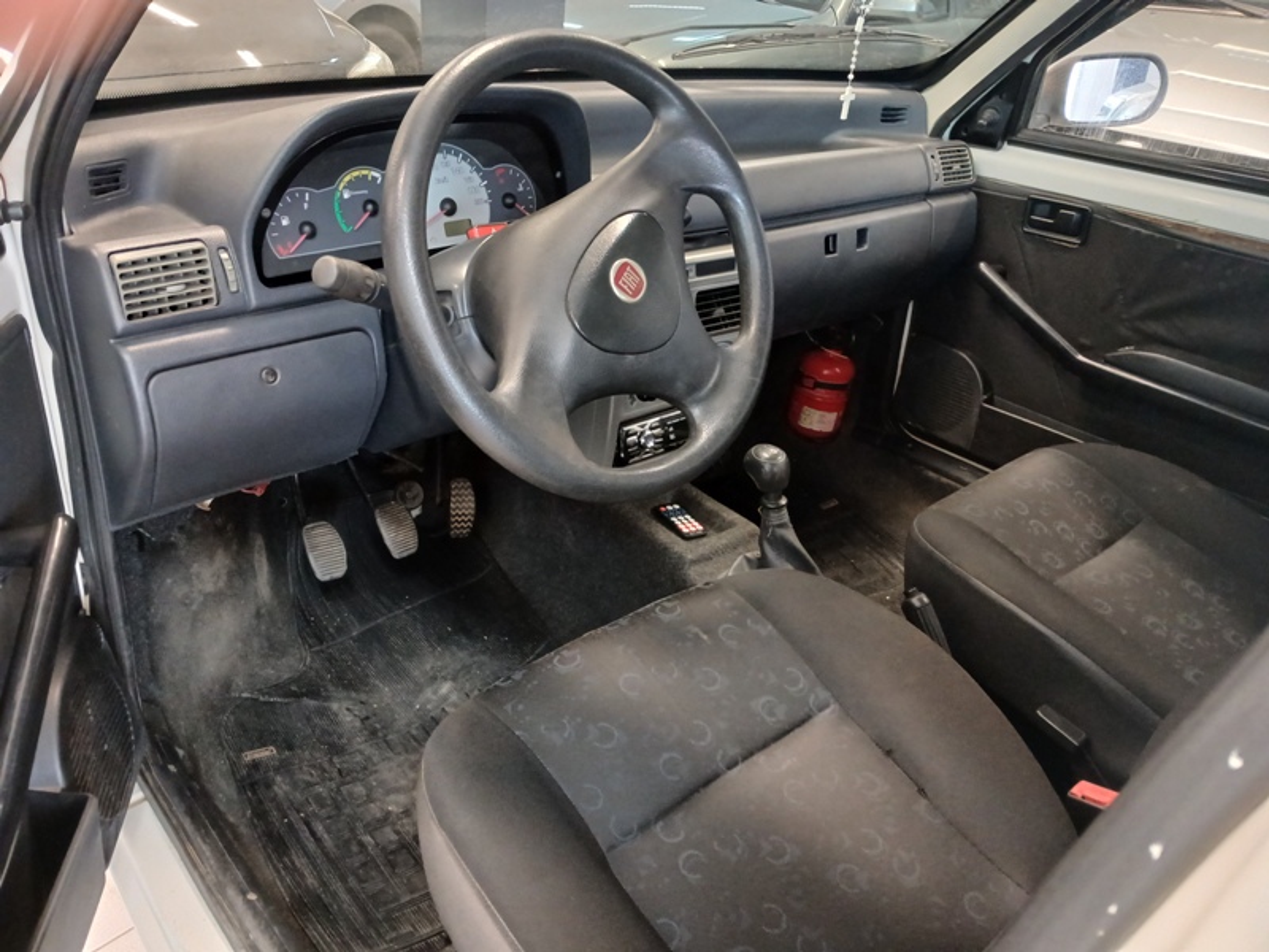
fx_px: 953
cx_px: 634
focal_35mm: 26
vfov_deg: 53.1
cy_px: 476
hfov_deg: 67.3
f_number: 1.8
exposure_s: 1/24
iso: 500
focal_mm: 3.98
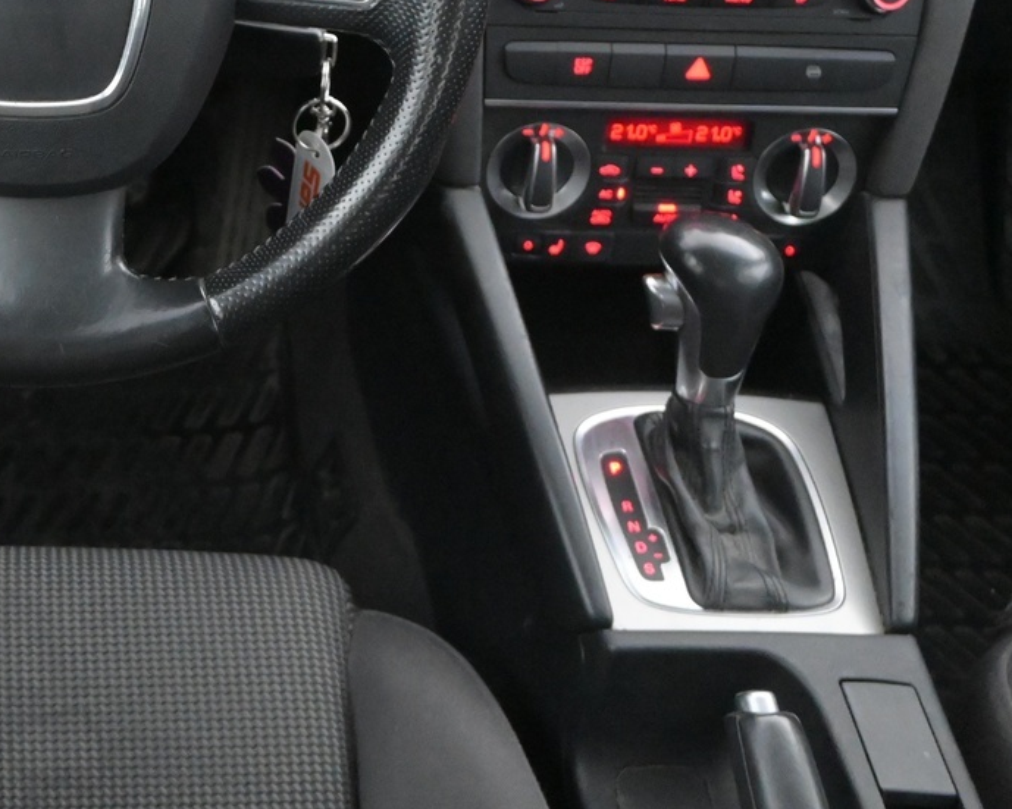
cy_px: 150
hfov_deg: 28.0
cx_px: 66
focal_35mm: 65
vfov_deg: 23.3
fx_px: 1933
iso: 6400
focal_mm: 19.5
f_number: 3.8
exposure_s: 1/30
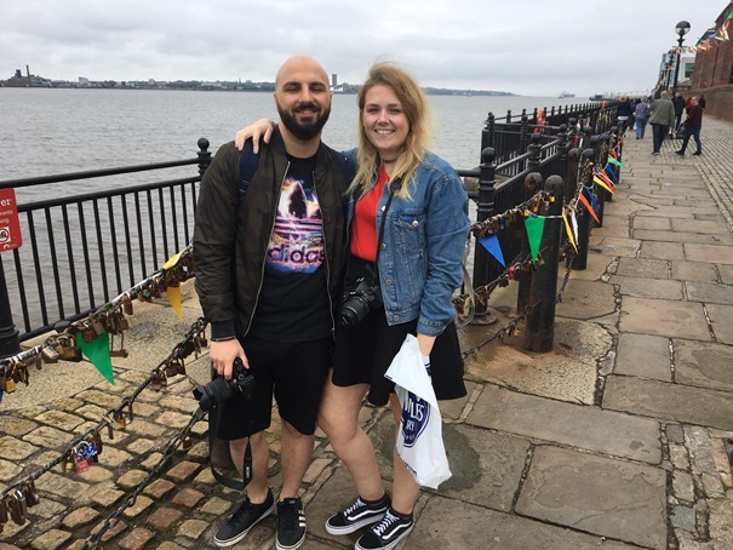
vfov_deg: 48.2
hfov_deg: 61.6
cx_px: 366
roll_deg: -2.2
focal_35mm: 29
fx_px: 614
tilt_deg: -16.4
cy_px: 275
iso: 25
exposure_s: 1/596
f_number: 2.2
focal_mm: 4.15
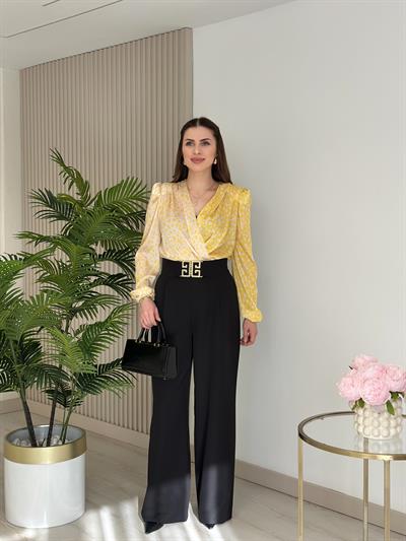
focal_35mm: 48
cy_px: 270
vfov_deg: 39.6
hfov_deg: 30.3
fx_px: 750
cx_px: 203
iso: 80
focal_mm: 6.86
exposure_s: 1/484
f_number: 1.78
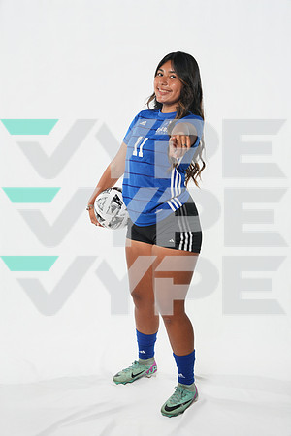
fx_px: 587
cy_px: 218
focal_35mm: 48
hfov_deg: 27.9
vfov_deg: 40.8
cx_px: 146
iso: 500
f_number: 8
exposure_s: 1/125
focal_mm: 48.4
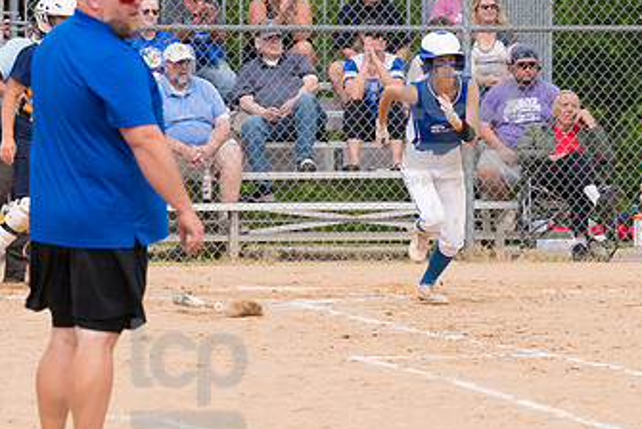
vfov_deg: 3.0
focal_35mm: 453
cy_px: 119
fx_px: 8085
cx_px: 460
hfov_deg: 4.5
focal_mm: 175
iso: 320
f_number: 5.6
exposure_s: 1/1600
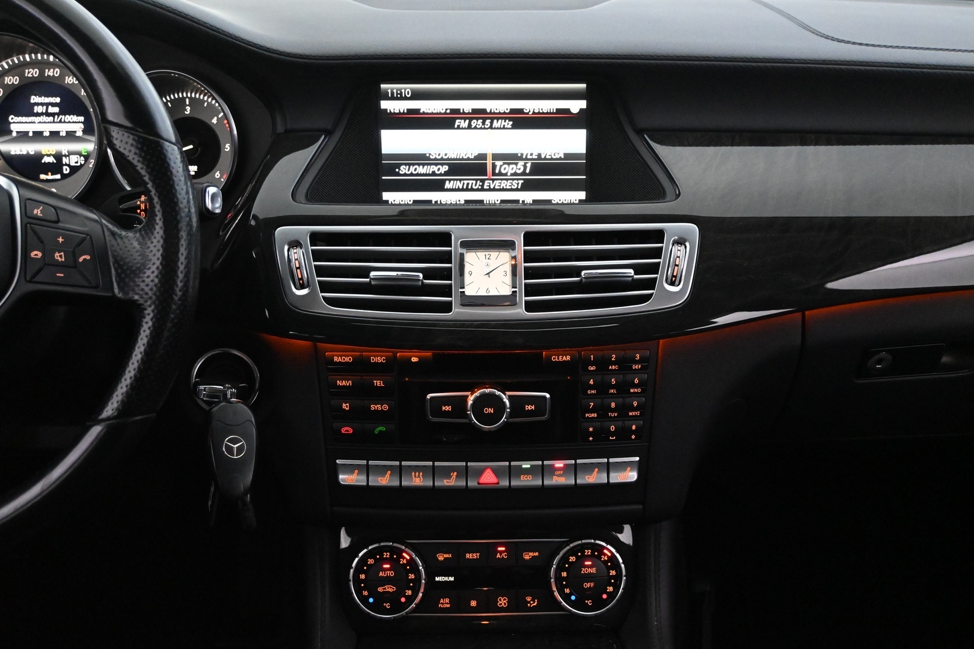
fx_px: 1075
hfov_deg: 48.7
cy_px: 324
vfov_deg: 33.6
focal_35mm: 40
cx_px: 487
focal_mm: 26.5
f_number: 4.5
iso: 6400
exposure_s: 1/50
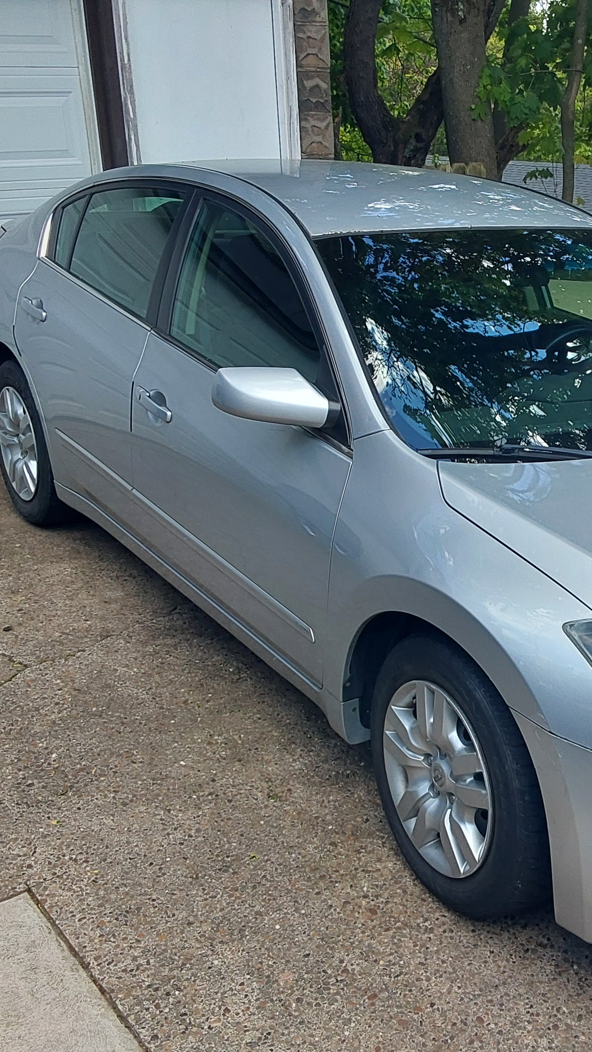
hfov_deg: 28.2
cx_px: 502
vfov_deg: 49.4
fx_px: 1144
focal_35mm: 41
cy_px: 524
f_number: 1.9
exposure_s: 1/500
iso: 50
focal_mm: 2.91
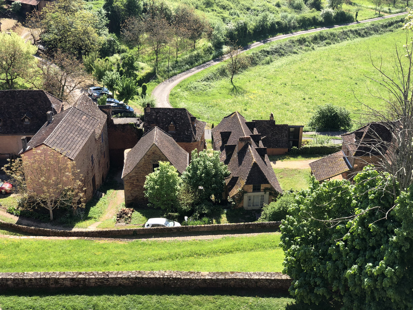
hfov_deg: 36.8
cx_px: 206
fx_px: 620
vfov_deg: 28.0
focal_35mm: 52
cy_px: 155
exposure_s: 1/335
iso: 16
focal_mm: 6
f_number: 2.4
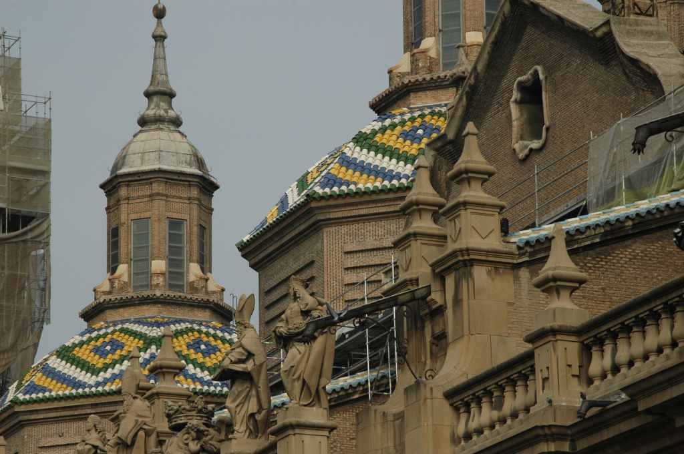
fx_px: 2903
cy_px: 227
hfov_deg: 13.4
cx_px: 342
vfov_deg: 8.9
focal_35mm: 153
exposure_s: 1/1000
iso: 400
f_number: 8
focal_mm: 102
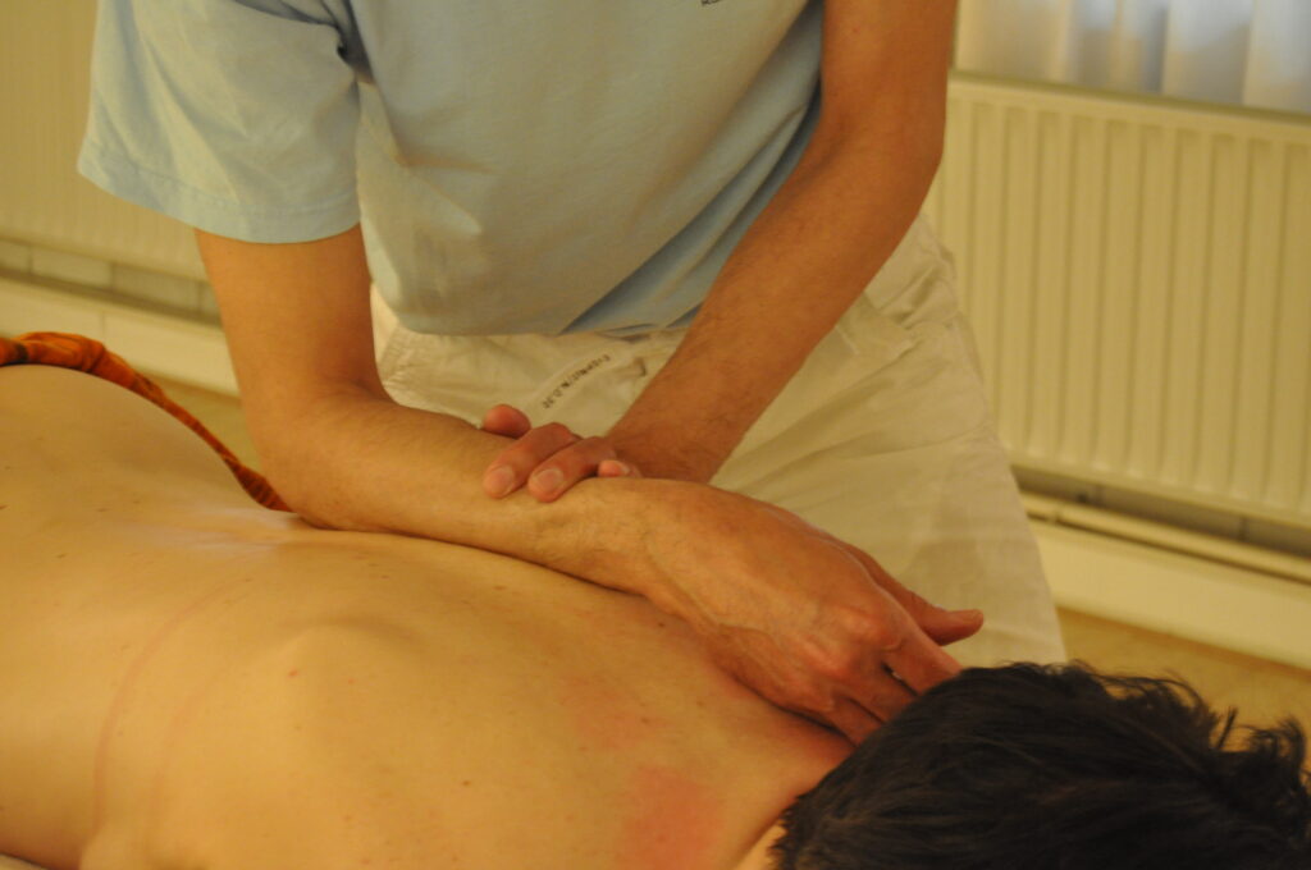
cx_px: 656
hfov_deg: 24.6
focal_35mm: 82
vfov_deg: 16.5
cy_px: 435
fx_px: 3001
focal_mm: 55
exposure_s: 1/10
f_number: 5.6
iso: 1600
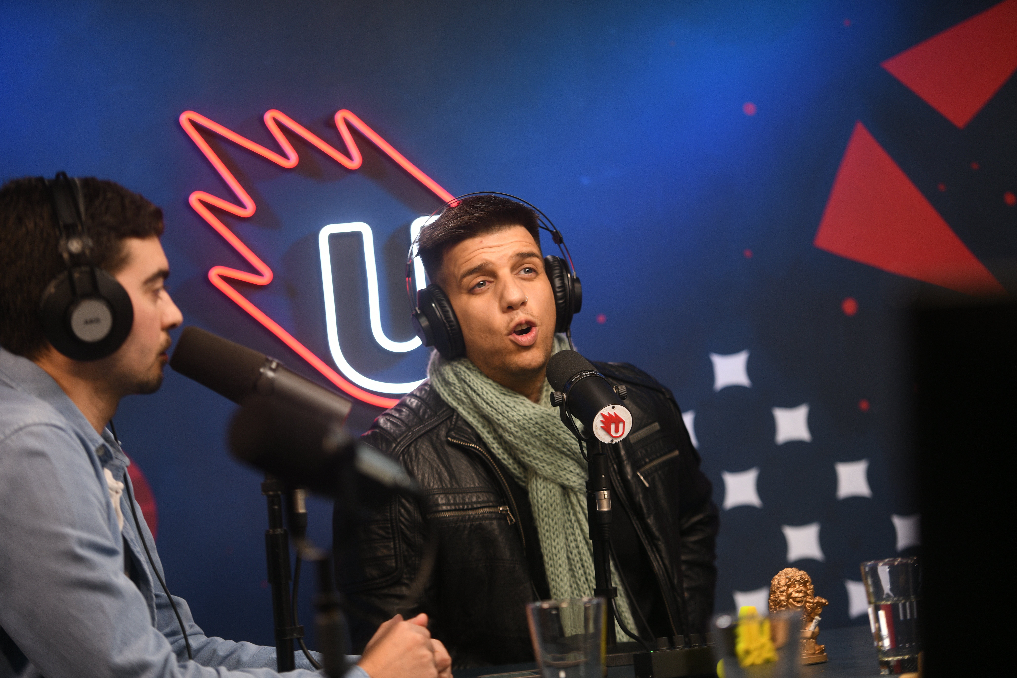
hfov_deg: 17.1
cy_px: 339
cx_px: 508
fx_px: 3390
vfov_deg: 11.4
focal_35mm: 120
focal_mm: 120
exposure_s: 1/160
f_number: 2.8
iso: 320
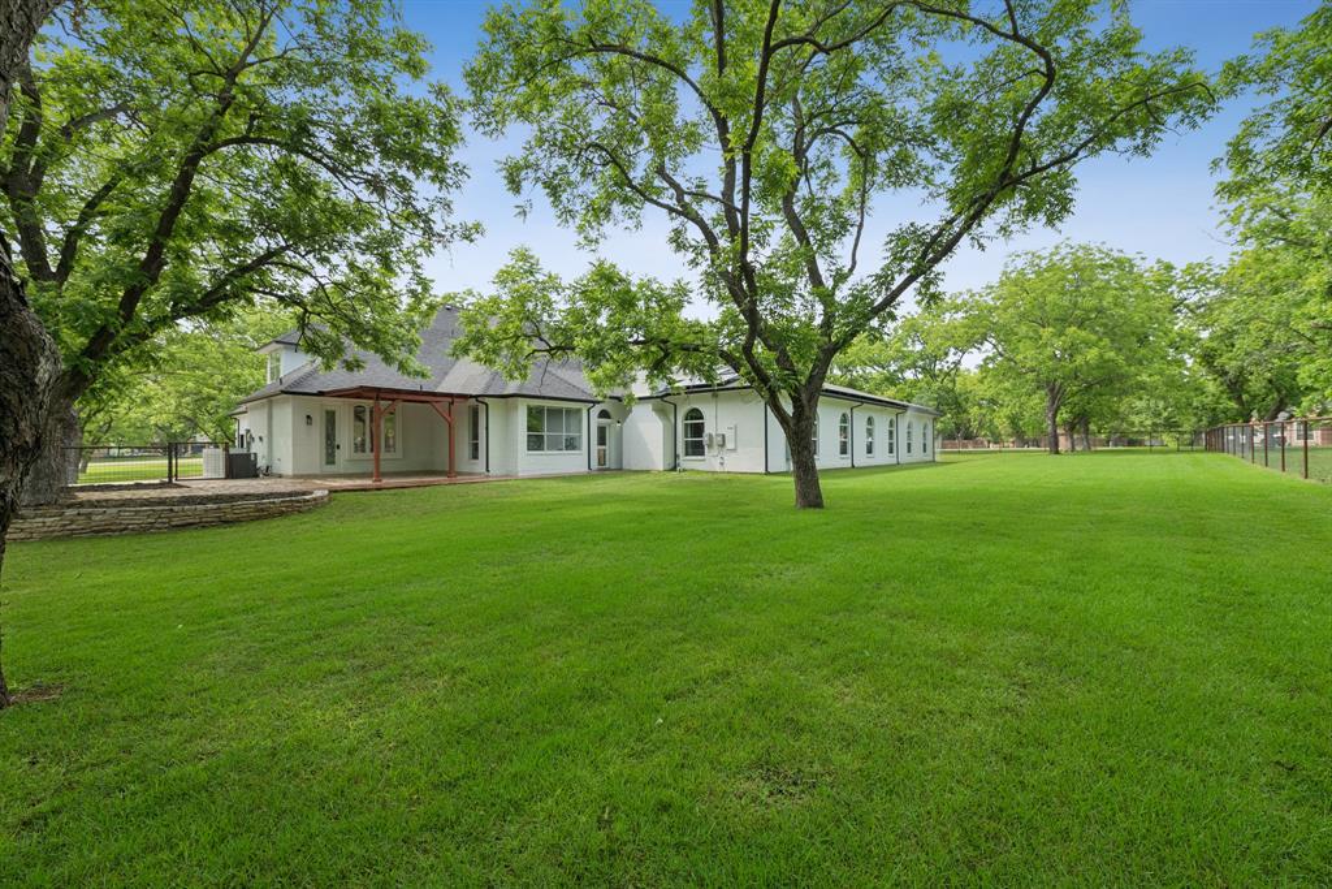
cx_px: 666
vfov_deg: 81.2
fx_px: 518
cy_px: 444
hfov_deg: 104.2
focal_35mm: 14
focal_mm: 14
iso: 400
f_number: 8
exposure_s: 1/400
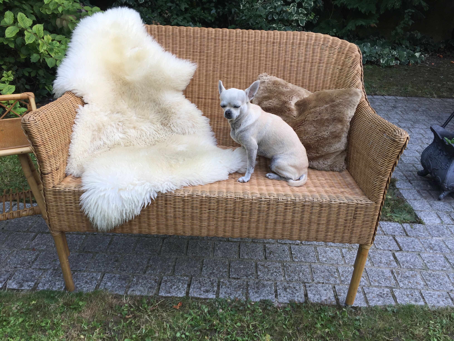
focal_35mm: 29
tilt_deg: -27.3
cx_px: 227
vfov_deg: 48.2
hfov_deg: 61.7
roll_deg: -4.2
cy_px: 170
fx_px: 380
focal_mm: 4.15
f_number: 2.2
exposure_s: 1/148
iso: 32
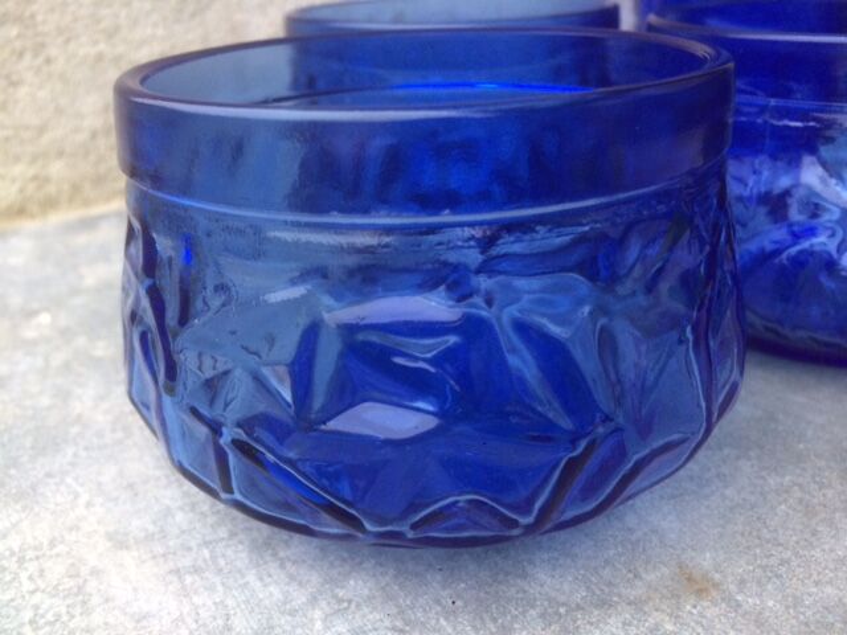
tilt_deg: -25.0
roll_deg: +0.4
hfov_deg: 61.7
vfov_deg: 48.2
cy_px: 318
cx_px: 424
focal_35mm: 29
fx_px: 710
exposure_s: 1/33
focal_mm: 4.15
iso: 100
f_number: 2.2
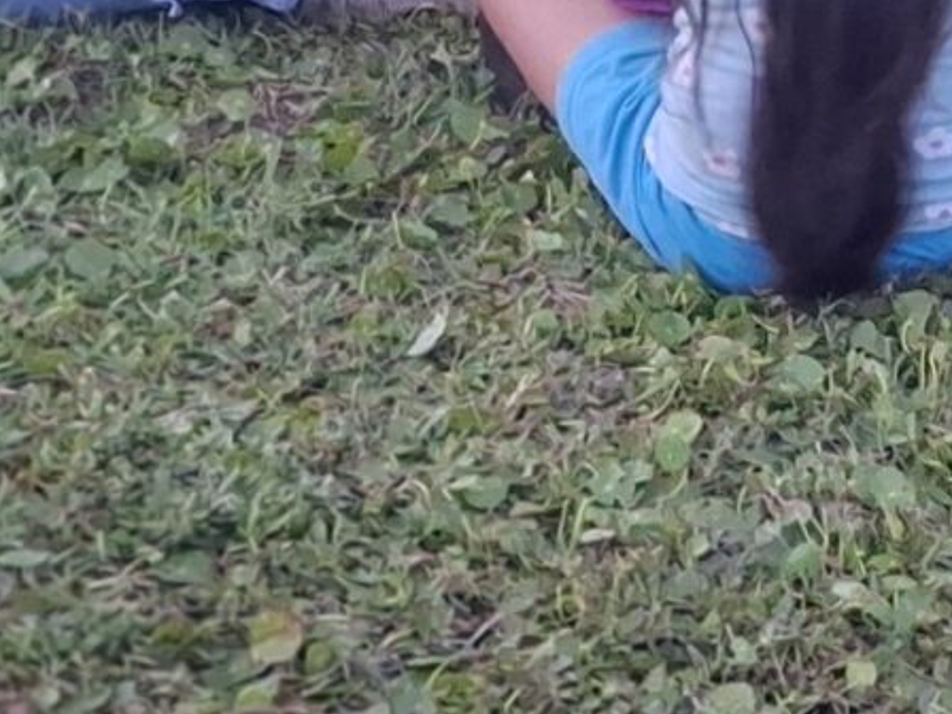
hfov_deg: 13.3
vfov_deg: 10.3
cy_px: -17
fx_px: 3933
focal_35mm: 143
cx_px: 1213
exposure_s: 1/24
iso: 400
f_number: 1.8
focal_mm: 4.69
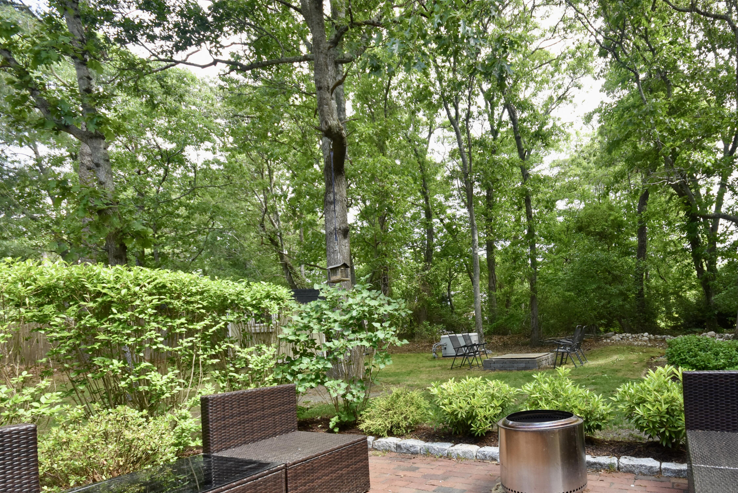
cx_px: 474
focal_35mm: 20
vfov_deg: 60.5
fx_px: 410
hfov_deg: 81.9
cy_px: 328
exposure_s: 1/250
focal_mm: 10
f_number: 8
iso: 800
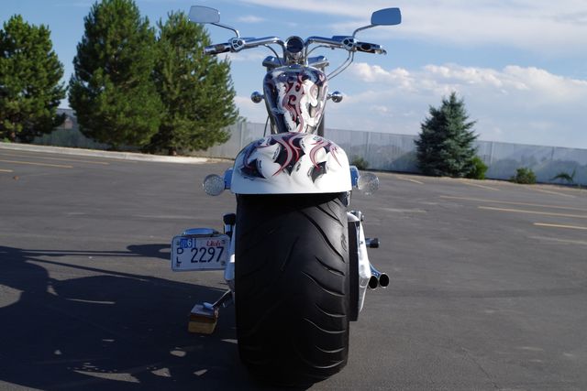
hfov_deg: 49.5
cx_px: 294
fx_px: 636
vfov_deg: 34.2
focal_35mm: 39
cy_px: 196
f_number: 7.1
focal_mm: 26.25
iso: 100
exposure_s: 1/320
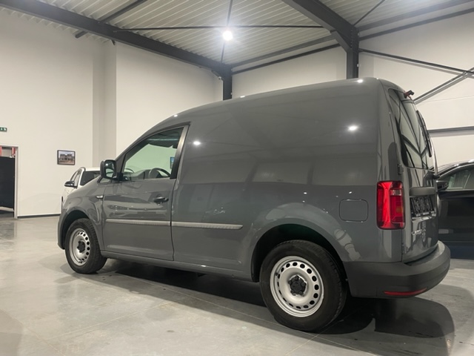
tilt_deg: -0.3
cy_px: 178
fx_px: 356
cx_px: 237
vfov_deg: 53.1
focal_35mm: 26
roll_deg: -0.3
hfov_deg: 67.3
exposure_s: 1/50
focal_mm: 4.2
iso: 160
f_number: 1.6
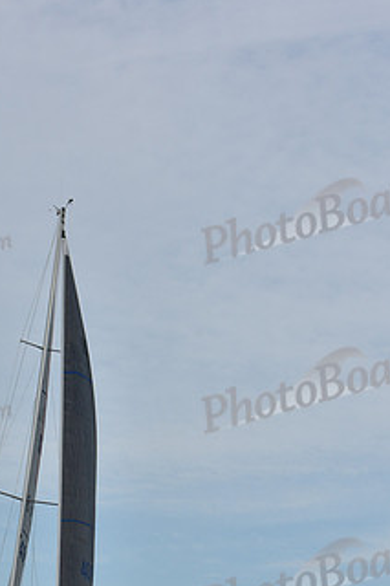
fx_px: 2538
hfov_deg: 8.8
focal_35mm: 156
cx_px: 107
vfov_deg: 13.1
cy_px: 507
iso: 320
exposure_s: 1/1000
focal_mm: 86
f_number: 10
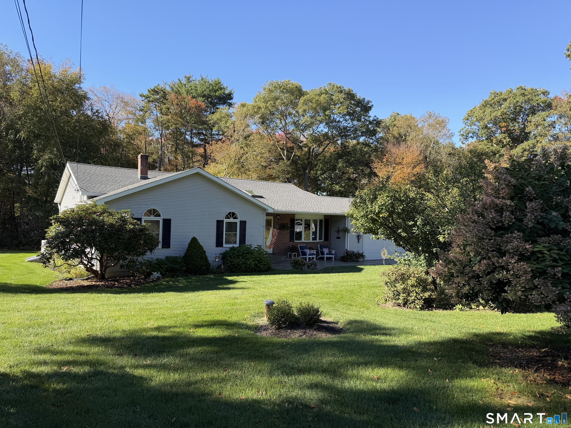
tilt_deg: +0.1
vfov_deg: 56.8
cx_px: 286
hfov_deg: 71.6
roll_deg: -3.5
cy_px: 214
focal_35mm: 24
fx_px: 396
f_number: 1.78
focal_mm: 6.76
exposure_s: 1/1292
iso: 80
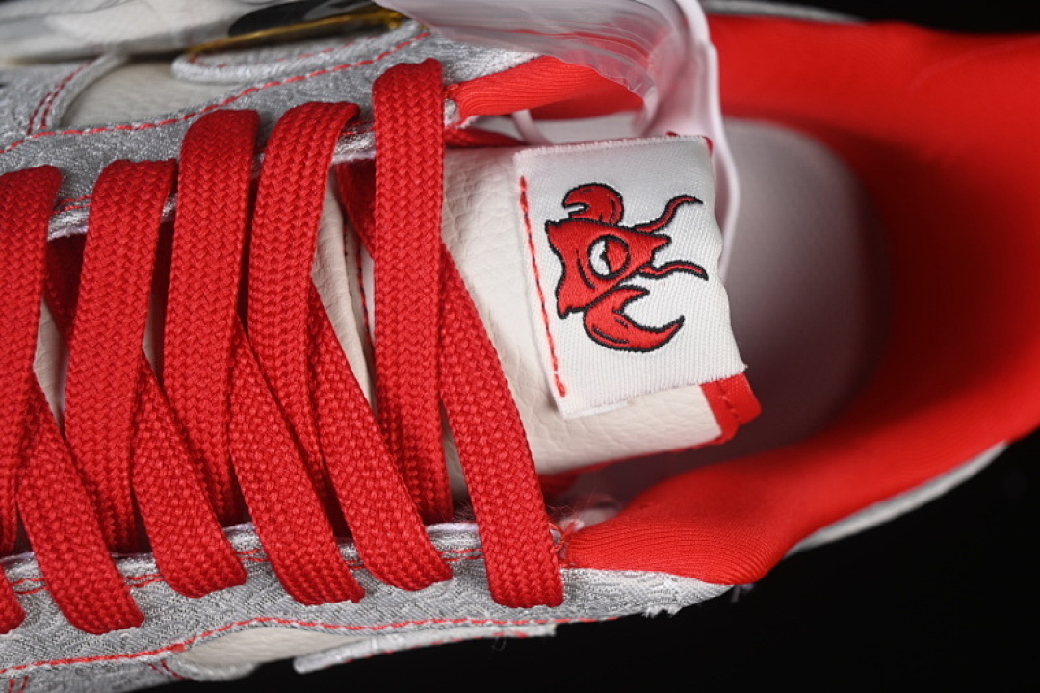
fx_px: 2166
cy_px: 346
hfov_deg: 27.0
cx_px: 520
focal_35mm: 75
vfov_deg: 18.2
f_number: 7.1
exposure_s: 1/80
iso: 160
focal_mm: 50
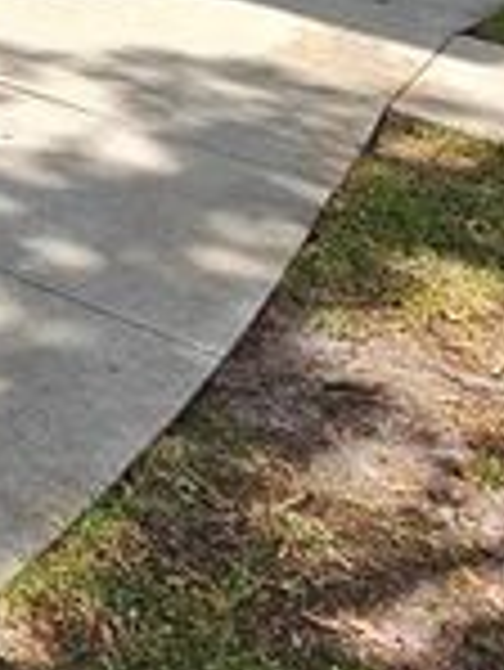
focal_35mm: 58
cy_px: -501
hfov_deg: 16.5
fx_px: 1124
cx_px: -590
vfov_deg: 22.1
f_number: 2.2
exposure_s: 1/421
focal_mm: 2.2
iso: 50
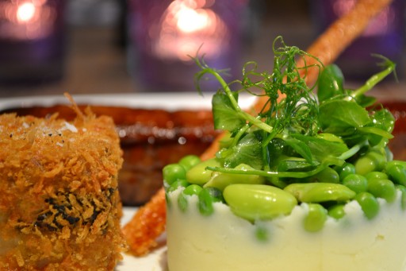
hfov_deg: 24.6
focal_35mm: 82
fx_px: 930
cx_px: 203
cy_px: 136
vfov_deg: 16.5
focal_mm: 55
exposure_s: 1/15
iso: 560
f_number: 5.6
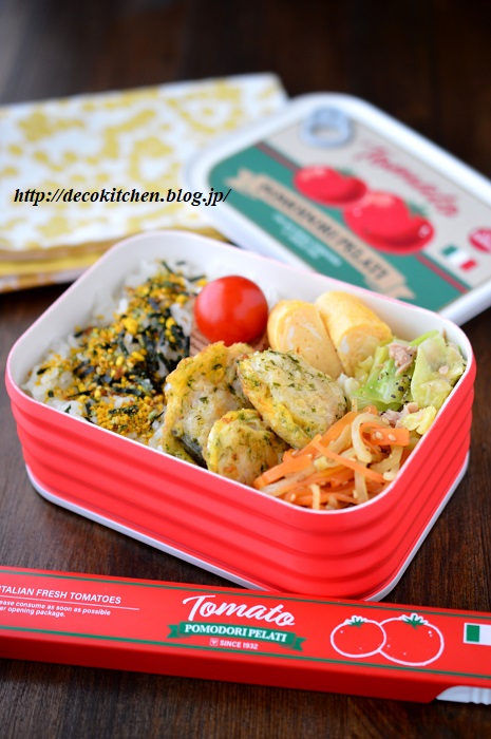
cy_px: 370
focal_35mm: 60
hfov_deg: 22.6
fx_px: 1230
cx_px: 246
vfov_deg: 33.4
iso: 200
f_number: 3
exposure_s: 1/4
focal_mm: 40
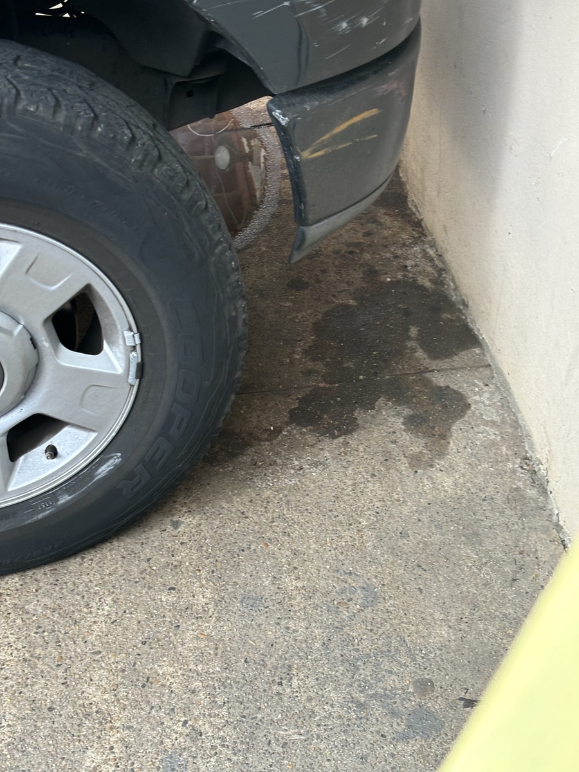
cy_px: 386
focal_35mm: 52
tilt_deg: -43.4
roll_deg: -1.8
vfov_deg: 36.8
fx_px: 1160
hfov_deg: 28.0
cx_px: 290
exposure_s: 1/60
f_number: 1.6
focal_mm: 5.96
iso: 100
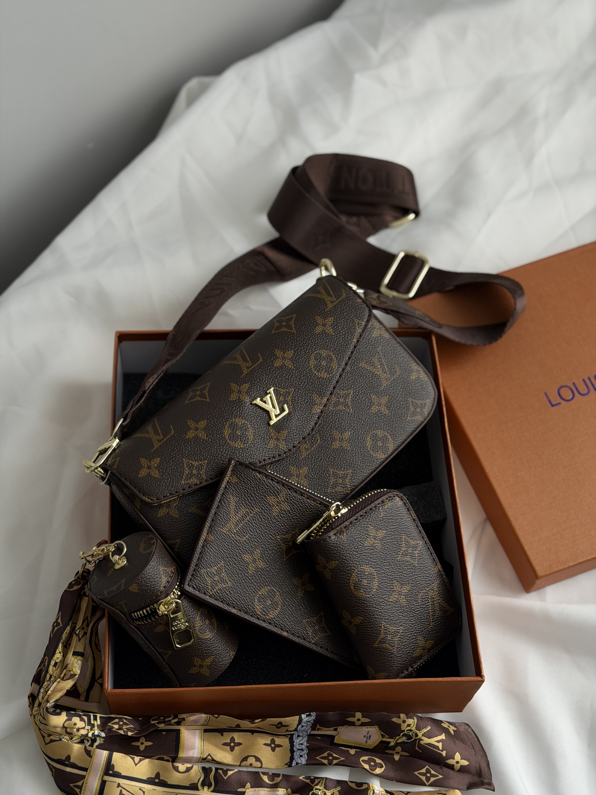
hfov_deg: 30.3
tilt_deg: -60.6
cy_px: 398
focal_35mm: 48
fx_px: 1102
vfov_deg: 39.7
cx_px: 298
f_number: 1.78
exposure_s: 1/324
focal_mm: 6.76
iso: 64
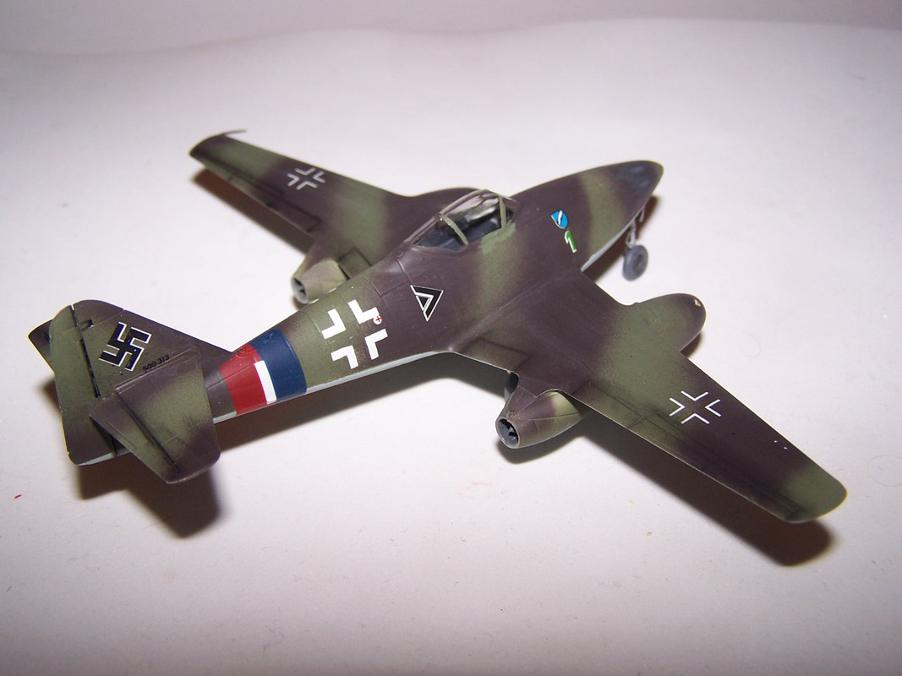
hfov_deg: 49.0
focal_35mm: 38
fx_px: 990
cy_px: 338
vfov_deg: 37.7
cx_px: 451
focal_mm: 6.3
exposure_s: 1/60
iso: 80
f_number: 2.8
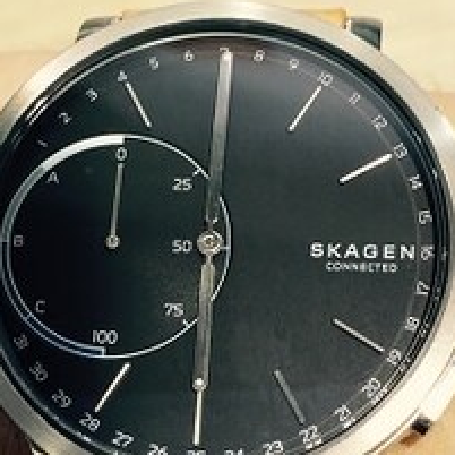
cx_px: 158
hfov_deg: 18.8
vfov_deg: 18.9
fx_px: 1368
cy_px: 235
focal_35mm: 92
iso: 40
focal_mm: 4.15
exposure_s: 1/50
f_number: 2.2
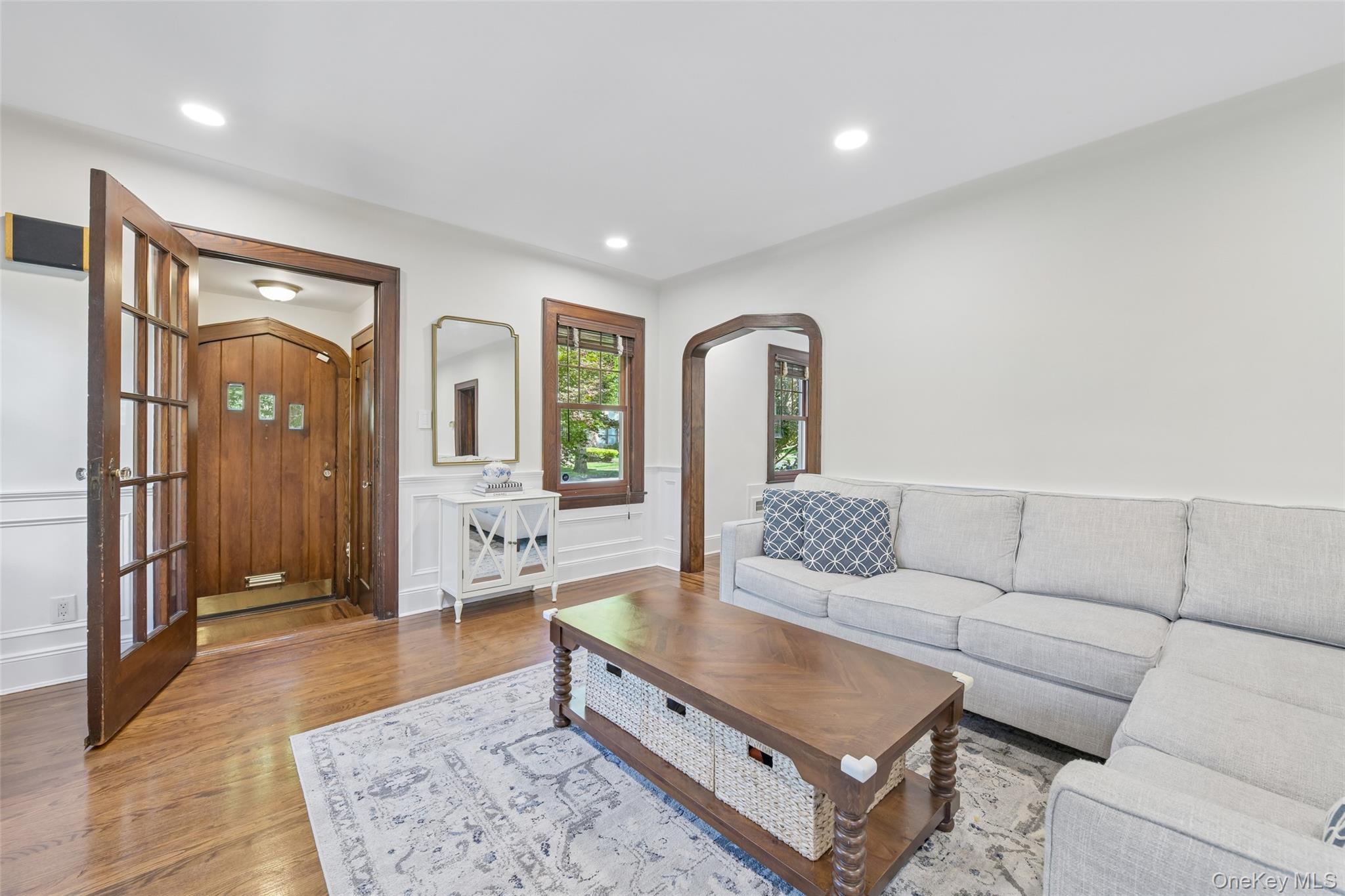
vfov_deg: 81.2
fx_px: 523
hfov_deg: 104.3
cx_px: 672
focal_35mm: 14
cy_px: 448
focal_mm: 14
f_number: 8
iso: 400
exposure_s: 1/10
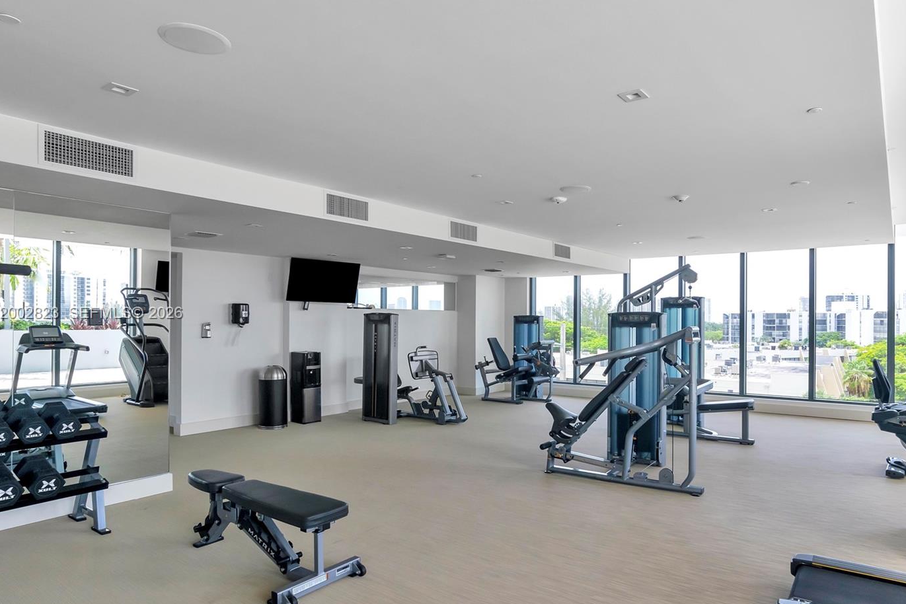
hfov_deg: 80.9
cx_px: 506
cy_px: 314
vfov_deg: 59.5
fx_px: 528
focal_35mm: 21
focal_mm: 12
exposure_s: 1/160
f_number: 8
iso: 400
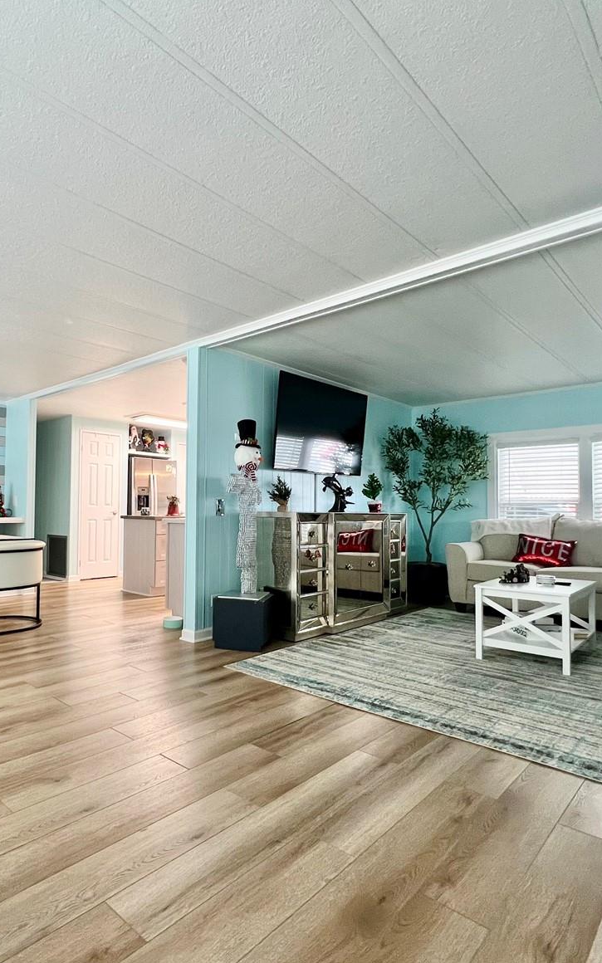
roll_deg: -0.9
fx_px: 499
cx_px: 206
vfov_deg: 88.0
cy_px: 494
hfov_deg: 60.9
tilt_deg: +1.6
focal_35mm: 19
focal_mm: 1.57
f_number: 1.8
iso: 250
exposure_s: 1/70
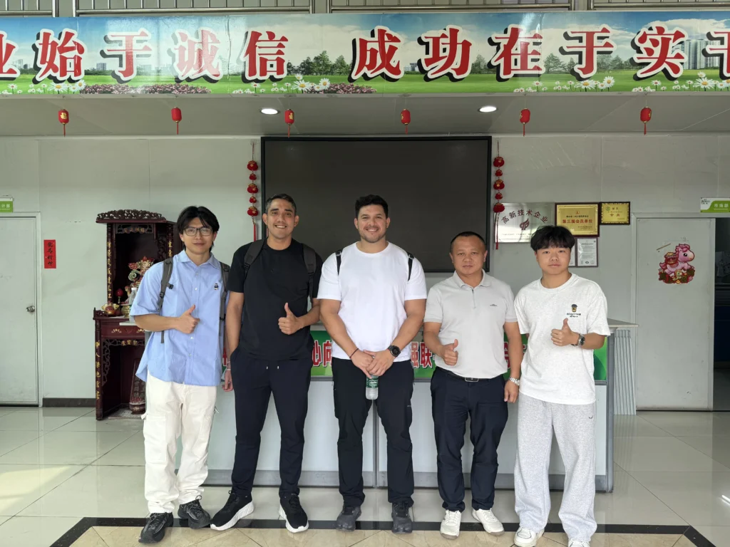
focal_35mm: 24
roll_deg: +0.5
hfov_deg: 71.6
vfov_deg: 56.8
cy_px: 274
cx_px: 365
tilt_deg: -1.8
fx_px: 506
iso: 64
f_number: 1.78
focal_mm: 6.76
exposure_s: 1/148
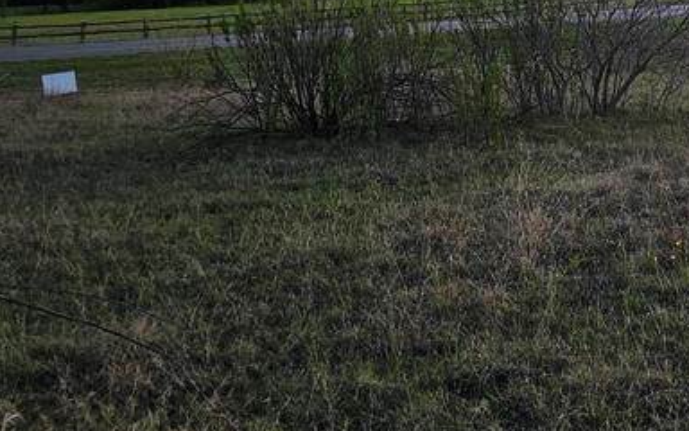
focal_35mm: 65
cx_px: 798
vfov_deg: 19.4
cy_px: -11
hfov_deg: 28.1
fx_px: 1221
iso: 25
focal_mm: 6.3
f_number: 1.7
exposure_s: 1/180
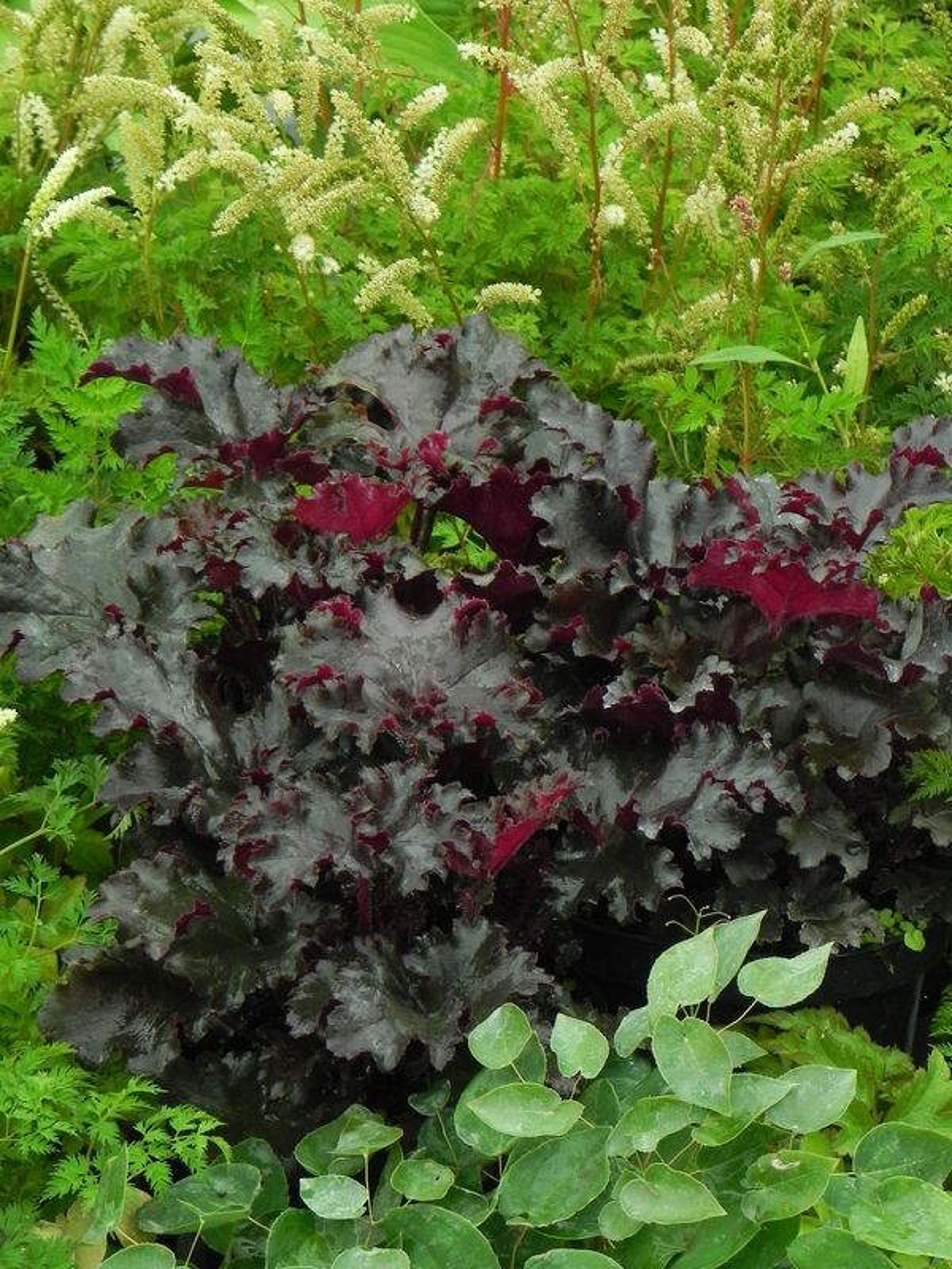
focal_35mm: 162
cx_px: 476
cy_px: 634
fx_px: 5940
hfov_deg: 9.2
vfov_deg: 12.2
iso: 160
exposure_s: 1/125
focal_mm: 28.8
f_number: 5.6
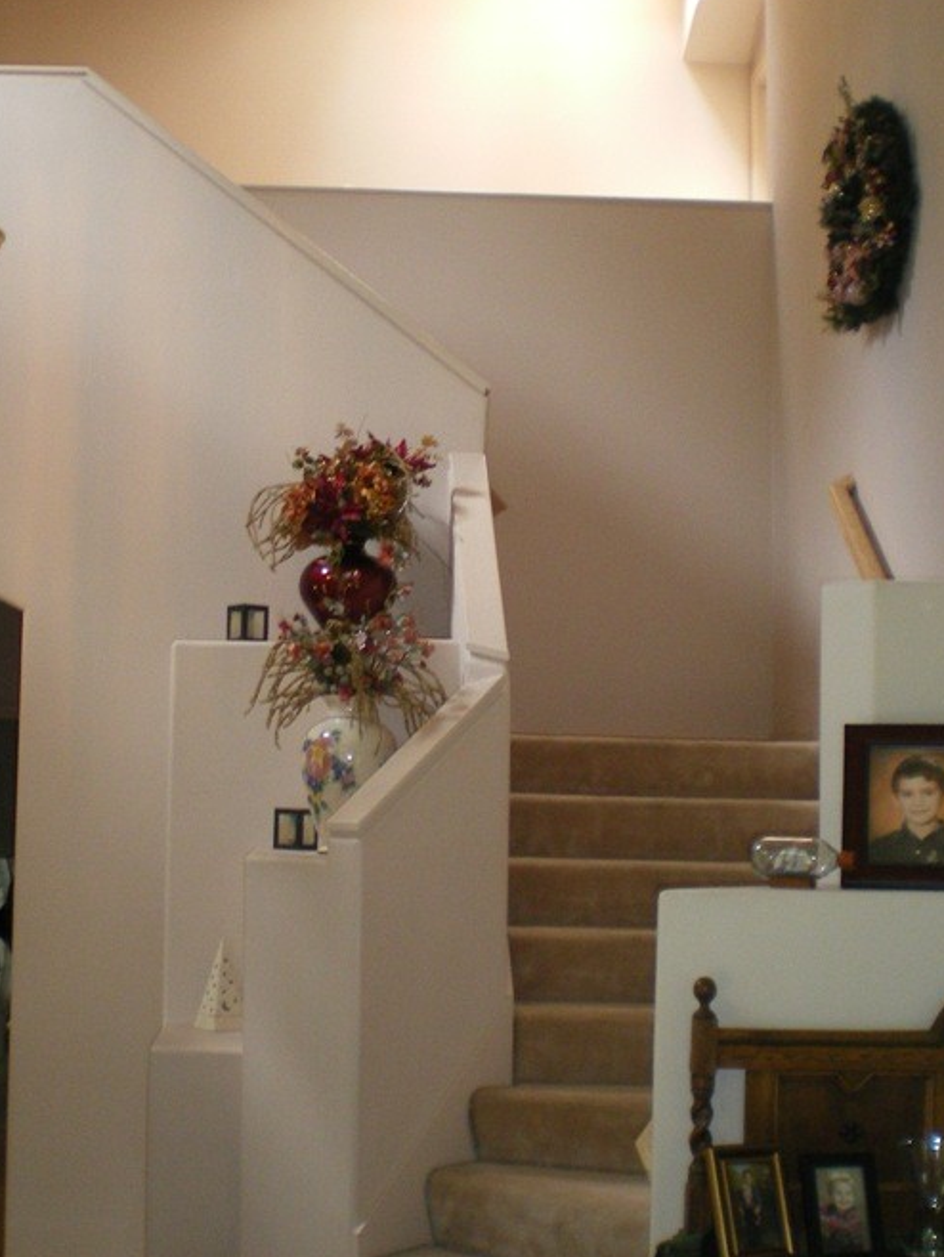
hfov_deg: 26.0
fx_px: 2035
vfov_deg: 34.3
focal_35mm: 56
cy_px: 646
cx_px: 355
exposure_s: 1/50
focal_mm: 6.3
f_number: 3.1
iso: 200
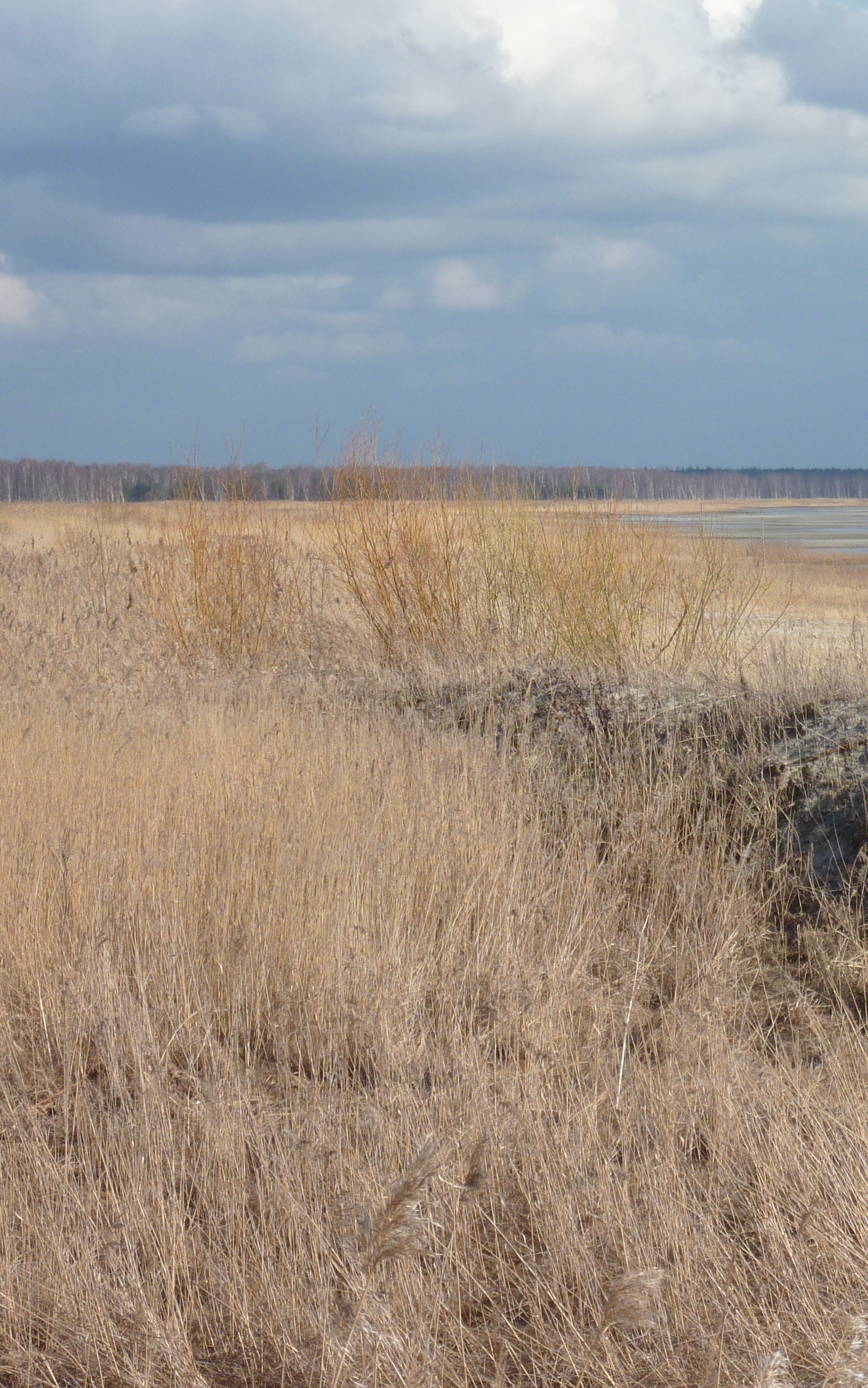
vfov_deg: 14.8
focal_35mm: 141
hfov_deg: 9.3
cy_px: 628
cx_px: 690
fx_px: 5336
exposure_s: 1/500
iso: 80
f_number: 5
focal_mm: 14.7
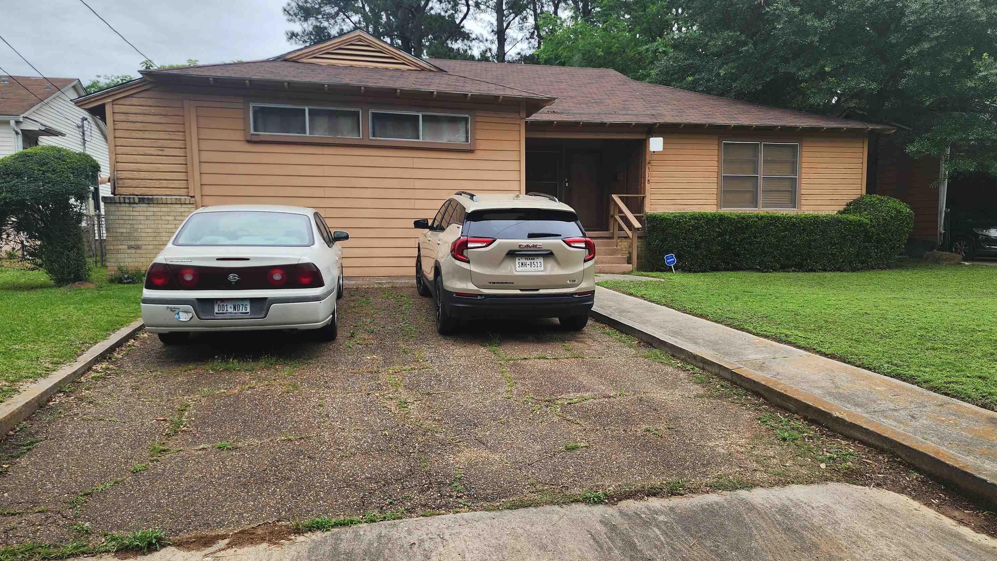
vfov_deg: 44.3
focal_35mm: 26
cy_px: 312
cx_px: 513
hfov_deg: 71.9
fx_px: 687
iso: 20
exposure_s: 1/180
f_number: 1.8
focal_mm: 6.4
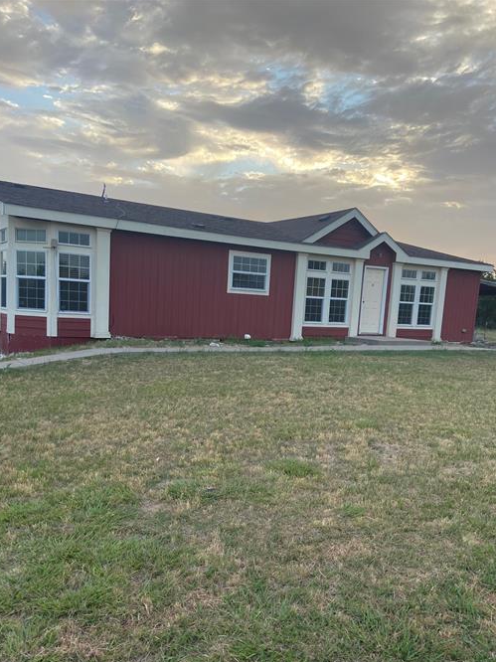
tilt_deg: -5.4
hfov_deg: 46.7
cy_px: 381
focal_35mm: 30
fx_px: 574
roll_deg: -2.2
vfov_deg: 59.7
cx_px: 218
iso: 32
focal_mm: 4.25
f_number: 1.8
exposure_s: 1/205
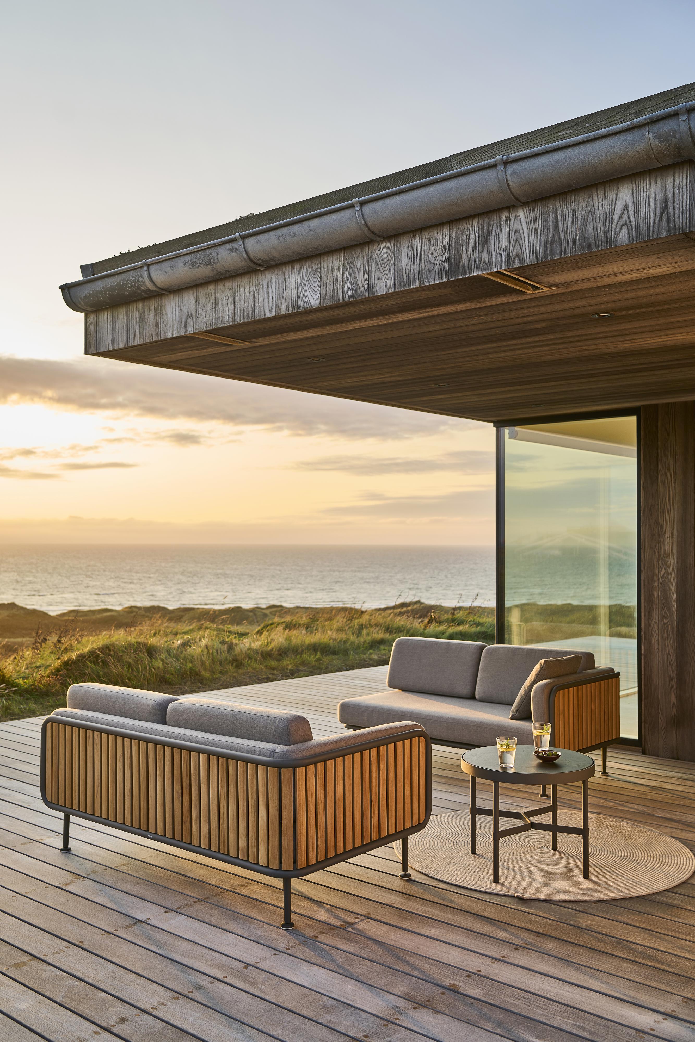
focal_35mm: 35
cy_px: 521
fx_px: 1013
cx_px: 348
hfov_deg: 37.9
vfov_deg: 54.4
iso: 100
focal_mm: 35
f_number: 4
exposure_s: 1/80
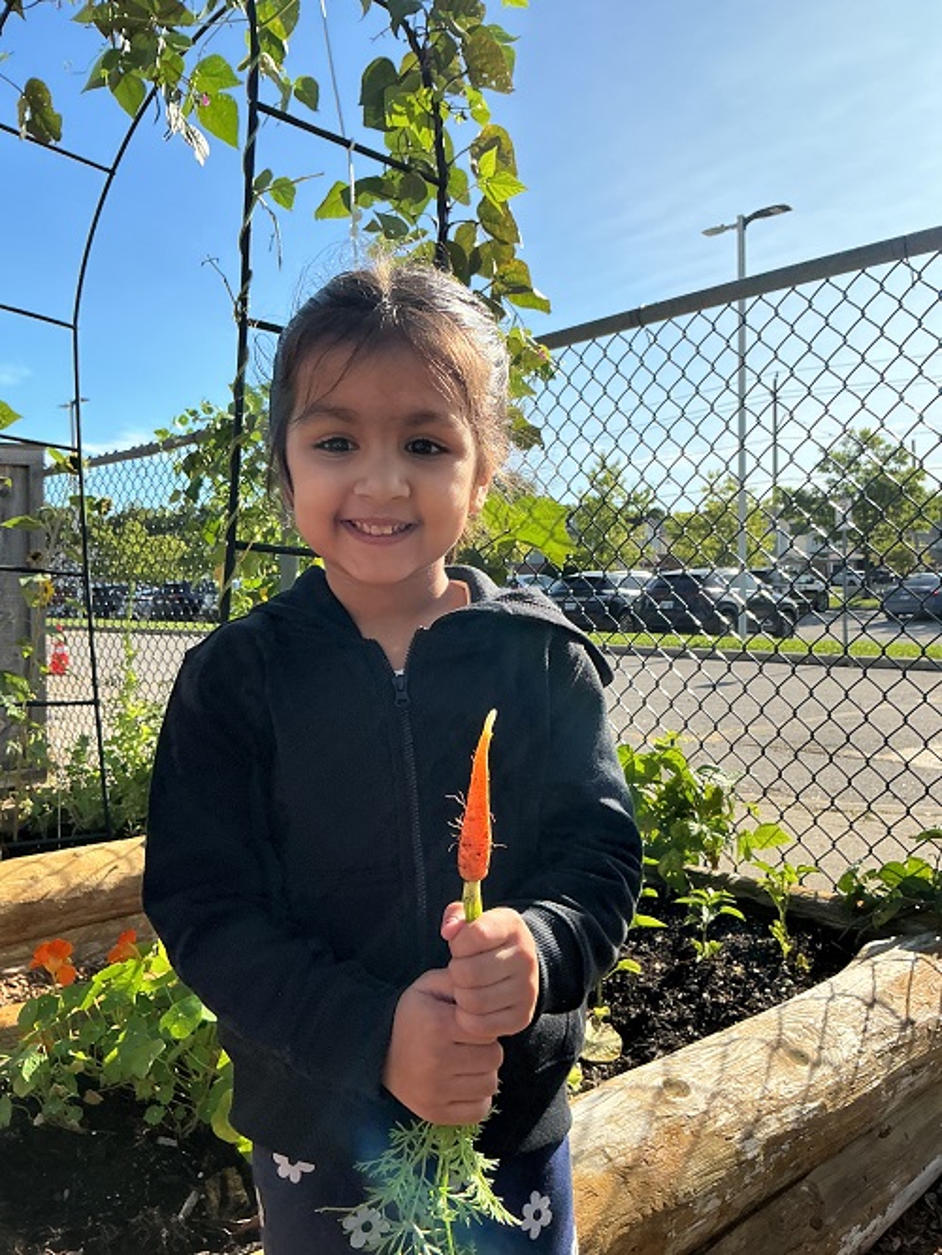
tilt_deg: -2.9
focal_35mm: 29
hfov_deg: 48.3
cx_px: 471
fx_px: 1052
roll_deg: +2.8
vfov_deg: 61.6
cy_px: 628
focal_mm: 3
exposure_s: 1/1984
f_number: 1.8
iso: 25
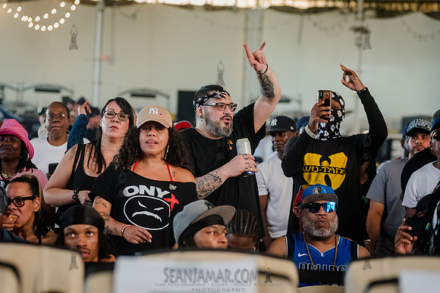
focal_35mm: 125
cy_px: 146
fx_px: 1528
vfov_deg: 11.0
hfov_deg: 16.4
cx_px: 220
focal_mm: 125
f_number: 4
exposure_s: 1/500
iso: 5000
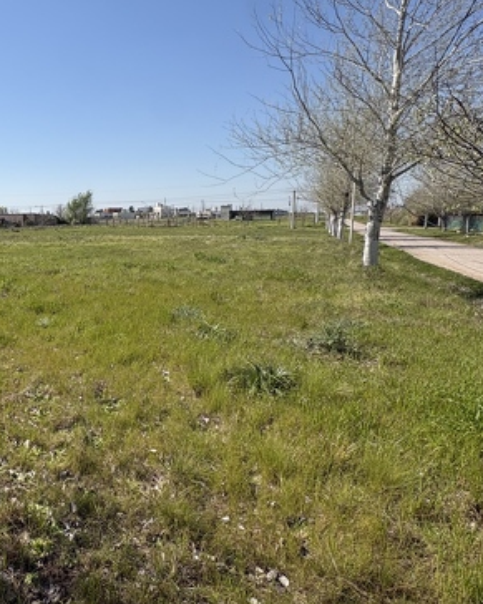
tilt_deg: -5.8
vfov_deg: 67.9
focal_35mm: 25
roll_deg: +1.7
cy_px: 269
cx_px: 45
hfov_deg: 50.2
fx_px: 447
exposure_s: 1/2342
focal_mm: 2.22
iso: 40
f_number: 2.2
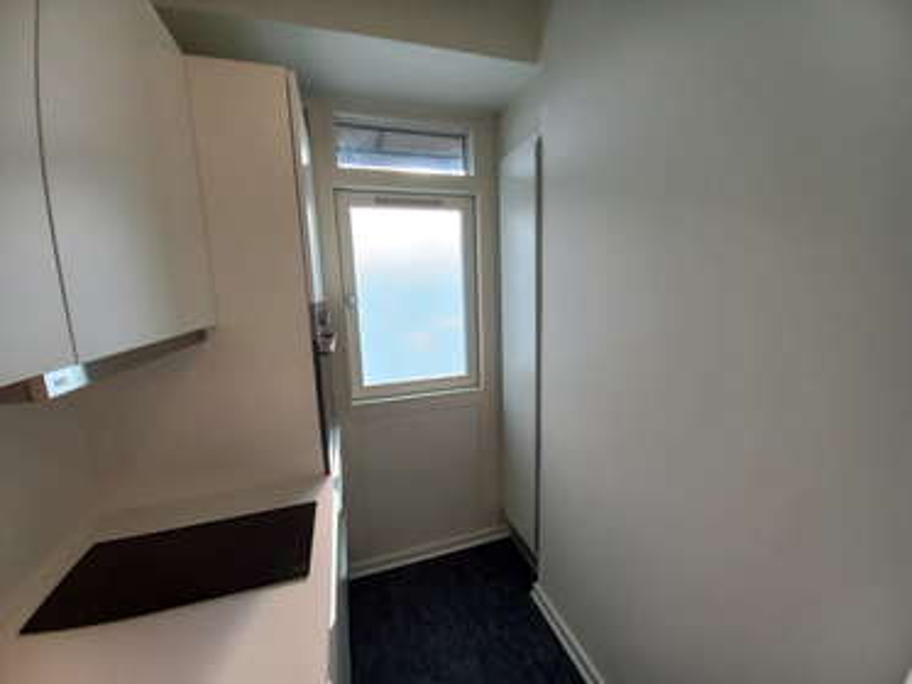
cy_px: 342
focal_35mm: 13
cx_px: 456
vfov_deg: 89.9
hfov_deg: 106.2
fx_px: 343
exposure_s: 1/227
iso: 40
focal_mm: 1.42
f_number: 2.2
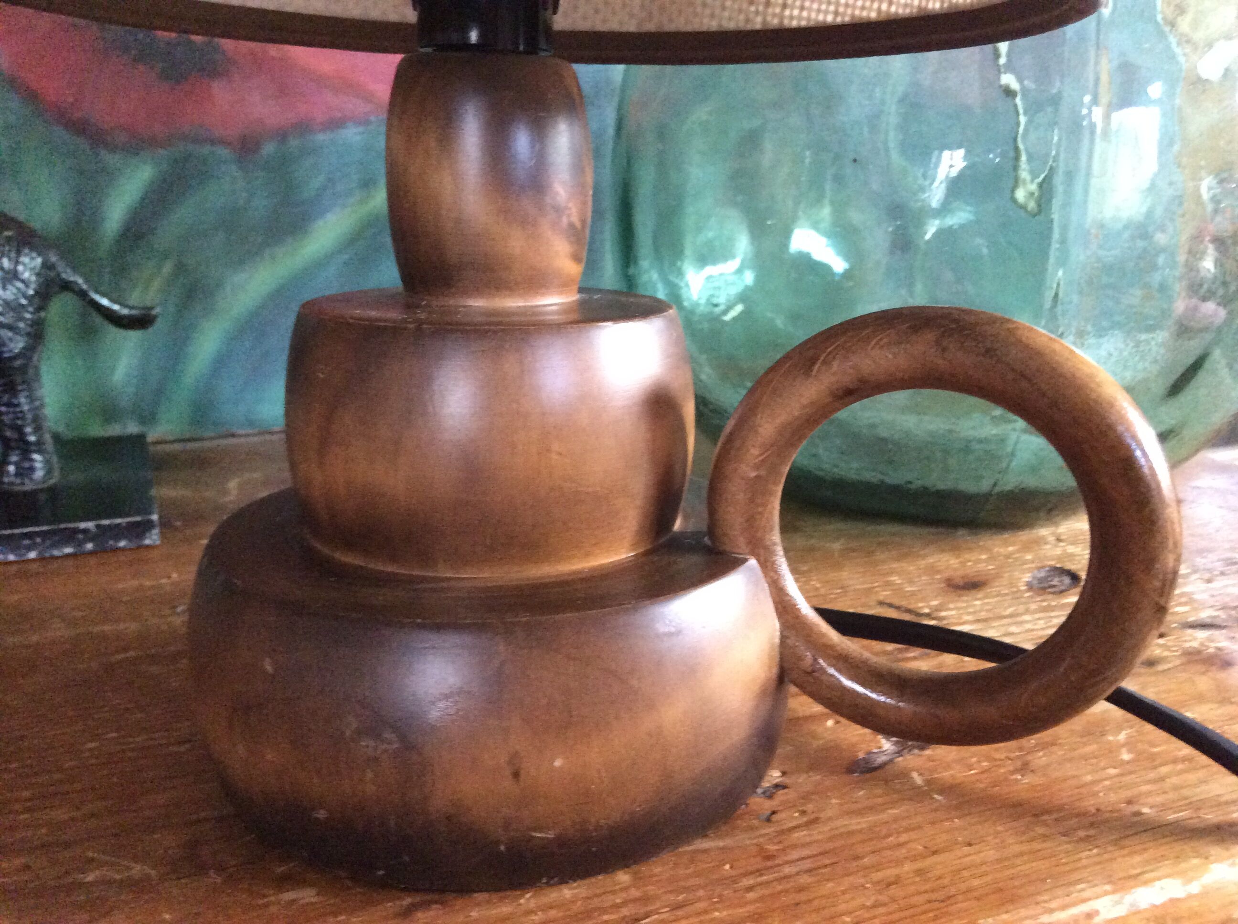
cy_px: 462
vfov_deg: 44.1
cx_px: 619
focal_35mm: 32
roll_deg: +0.3
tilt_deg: -15.4
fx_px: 1143
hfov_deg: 56.9
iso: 400
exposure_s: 1/17
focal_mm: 3.3
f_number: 2.4
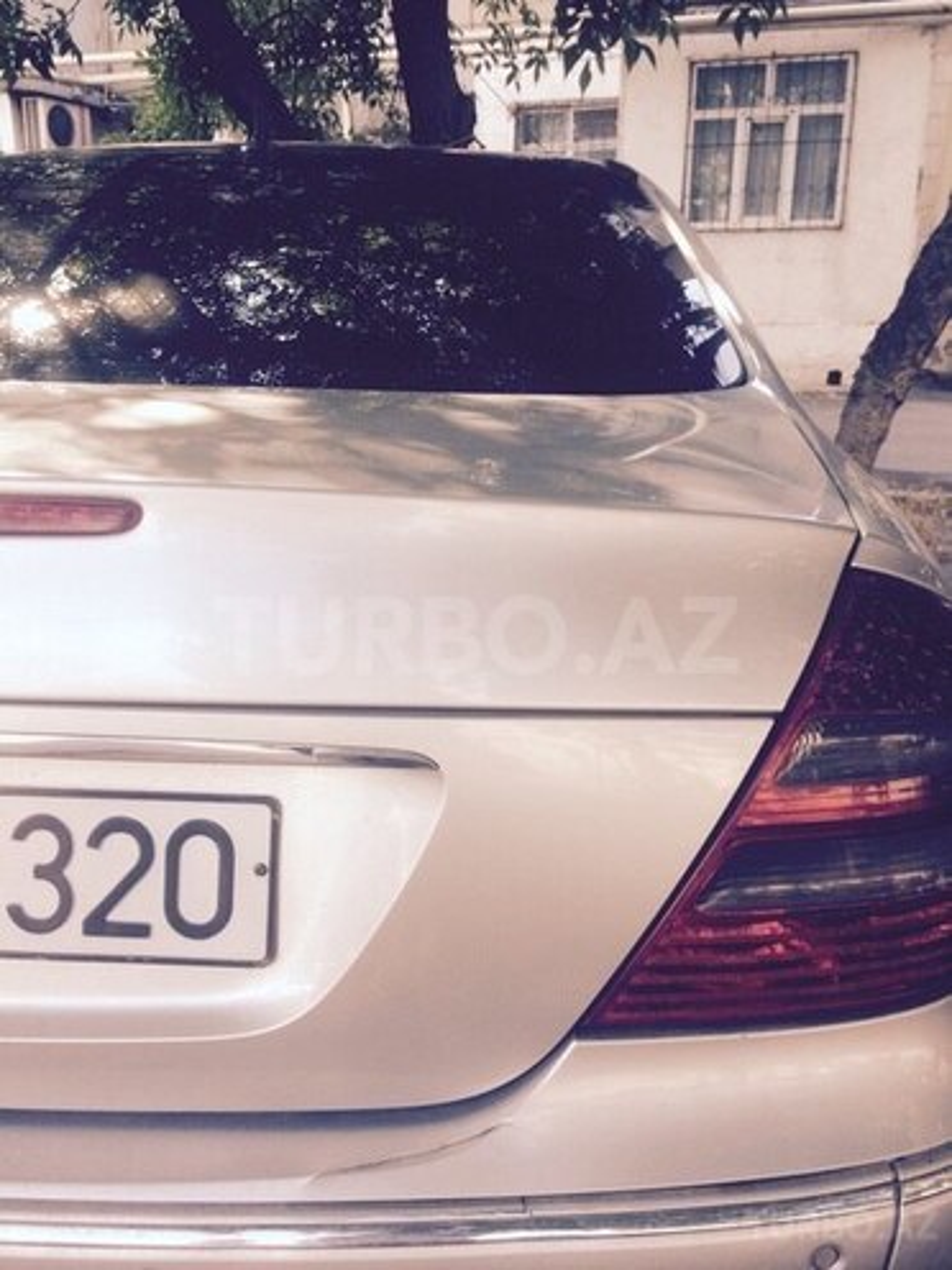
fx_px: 1063
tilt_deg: -18.1
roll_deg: +1.0
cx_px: 476
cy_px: 635
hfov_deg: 48.2
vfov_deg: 61.7
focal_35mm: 29
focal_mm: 4.15
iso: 32
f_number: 2.2
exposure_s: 1/167
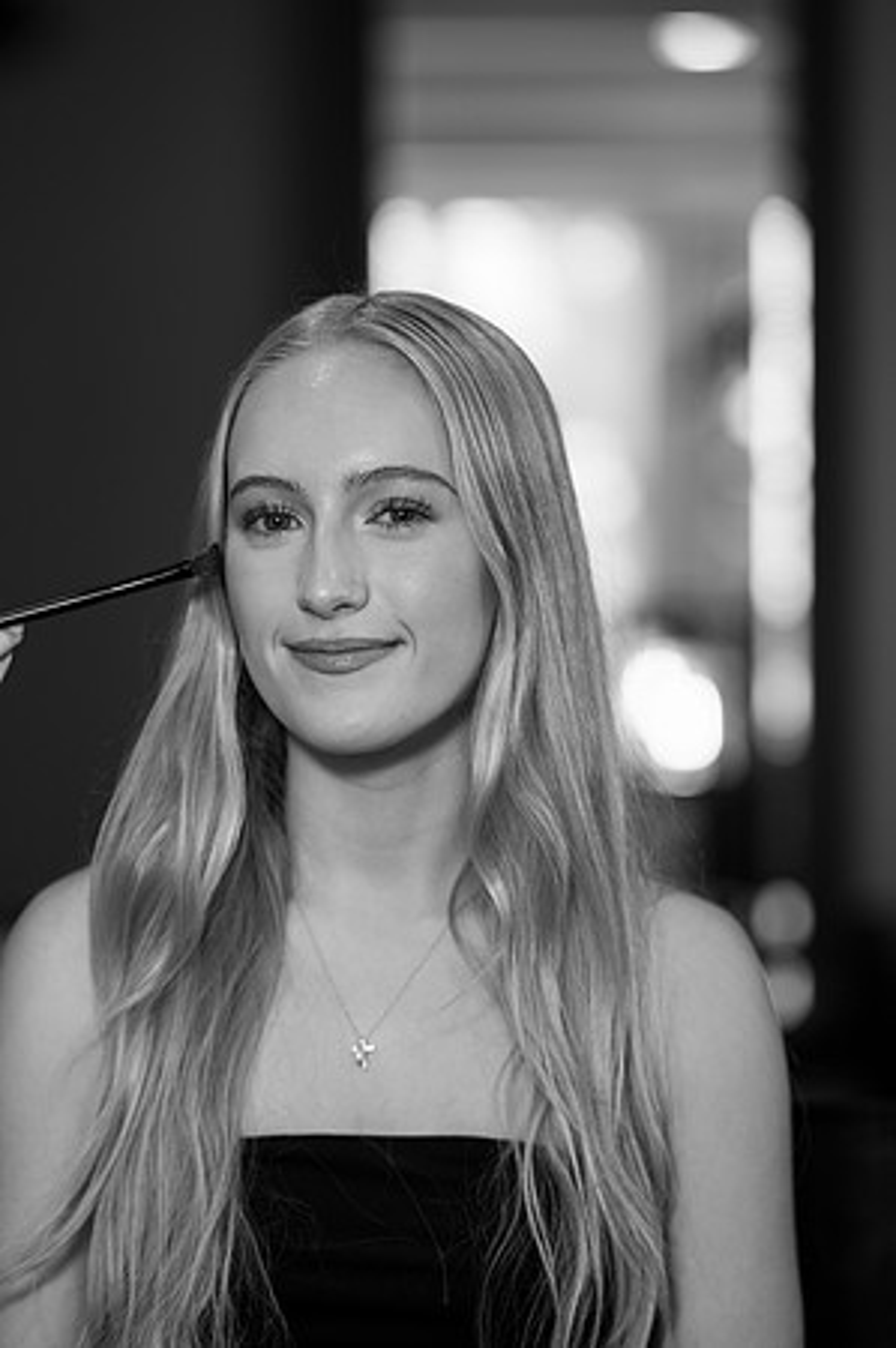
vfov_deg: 19.5
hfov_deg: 13.0
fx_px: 3929
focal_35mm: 105
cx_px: 448
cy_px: 674
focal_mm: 105
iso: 400
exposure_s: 1/160
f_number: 2.8
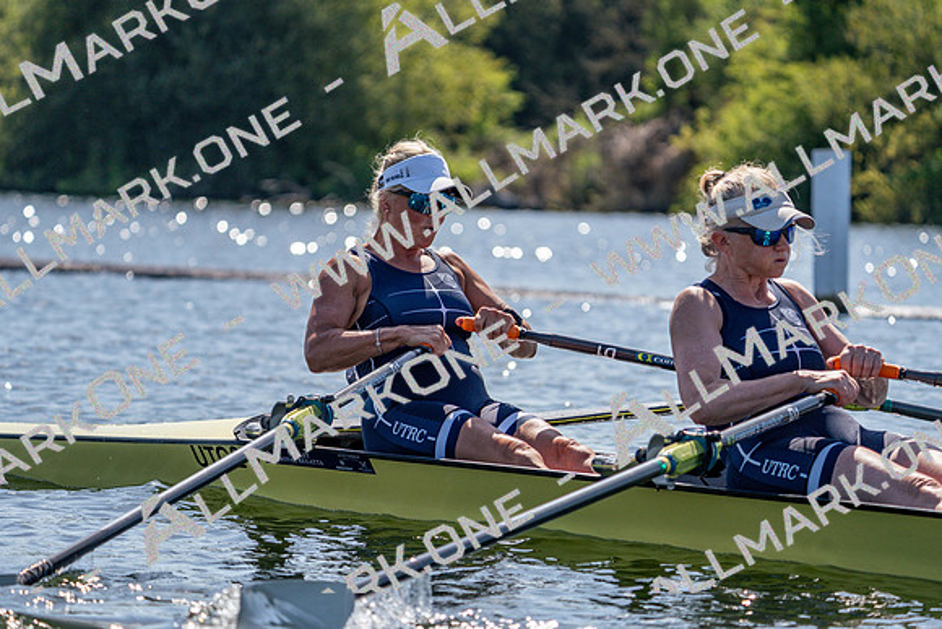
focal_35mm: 200
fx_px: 5234
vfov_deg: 6.9
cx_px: 471
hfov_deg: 10.3
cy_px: 314
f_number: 5.6
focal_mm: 200
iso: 250
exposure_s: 1/2000
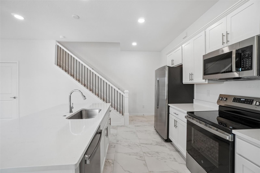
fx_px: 108
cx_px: 130
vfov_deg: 77.3
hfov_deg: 100.4
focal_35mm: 15
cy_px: 86
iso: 400
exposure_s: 1/30
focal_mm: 10
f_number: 8
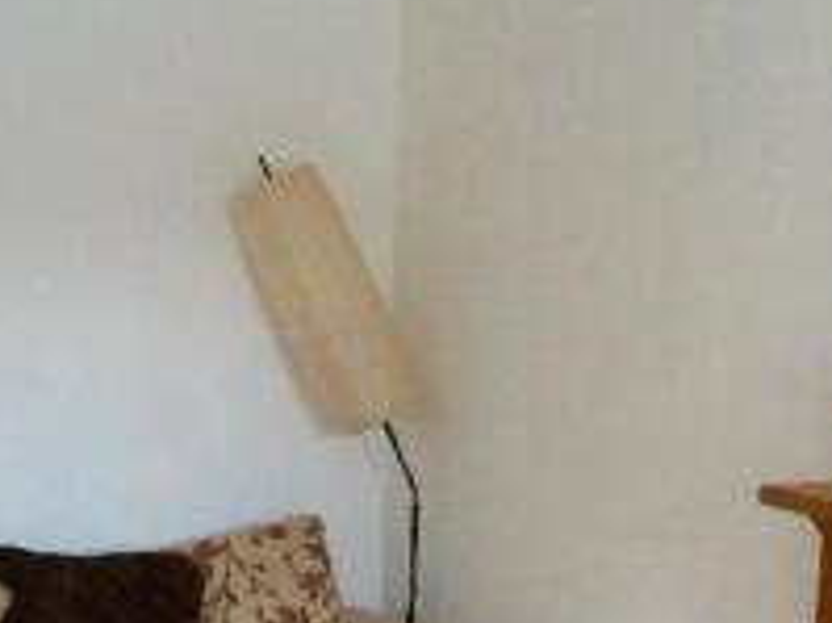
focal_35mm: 85
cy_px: 646
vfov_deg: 16.9
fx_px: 2042
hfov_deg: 22.5
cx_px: 107
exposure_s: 1/30
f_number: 2.2
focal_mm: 4.15
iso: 250
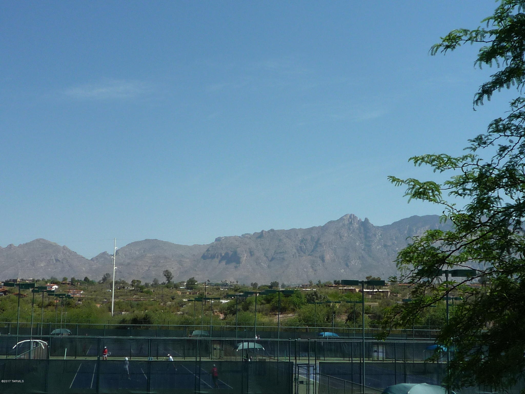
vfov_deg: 29.7
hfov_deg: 38.9
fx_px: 743
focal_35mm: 49
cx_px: 262
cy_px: 197
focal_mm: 4.9
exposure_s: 1/640
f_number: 6.3
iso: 100
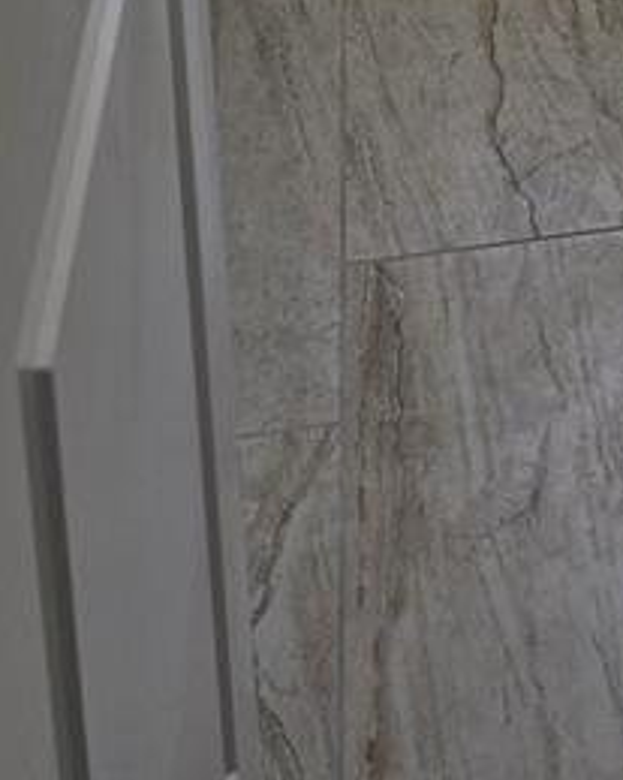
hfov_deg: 14.1
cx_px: 867
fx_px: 2398
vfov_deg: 15.2
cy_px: -735
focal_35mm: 104
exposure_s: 1/120
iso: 20
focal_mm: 6.3
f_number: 1.7
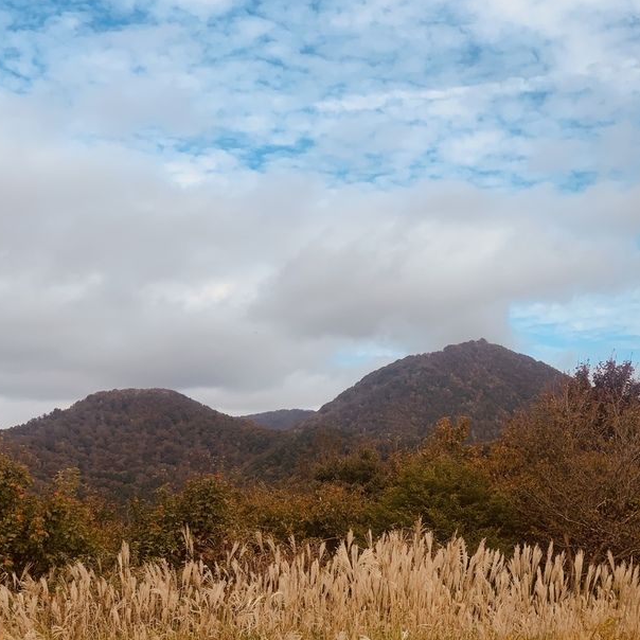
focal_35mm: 62
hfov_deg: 27.7
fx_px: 1297
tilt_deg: +7.7
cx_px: 333
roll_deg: -0.1
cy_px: 319
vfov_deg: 27.7
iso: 16
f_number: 2.4
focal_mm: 6
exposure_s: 1/1142
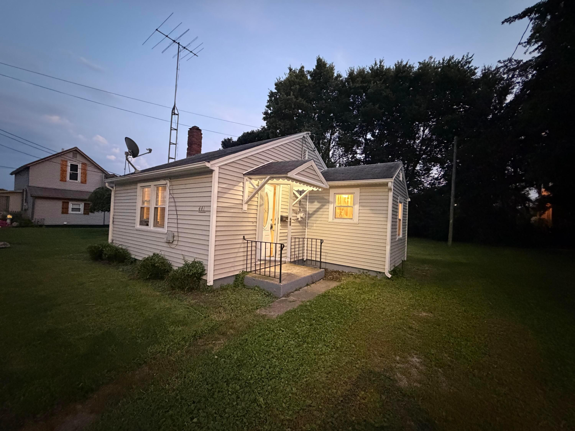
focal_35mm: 14
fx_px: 233
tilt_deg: +1.0
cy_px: 216
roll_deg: -2.3
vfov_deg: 85.7
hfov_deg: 102.1
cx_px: 288
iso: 1250
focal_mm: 2.22
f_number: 2.2
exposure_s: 1/40
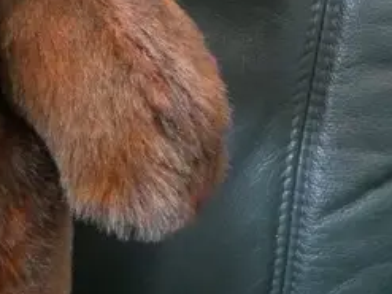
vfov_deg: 6.6
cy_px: -59
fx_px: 2535
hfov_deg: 8.6
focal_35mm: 224
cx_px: -216
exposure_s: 1/40
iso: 3200
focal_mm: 27
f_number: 4.6
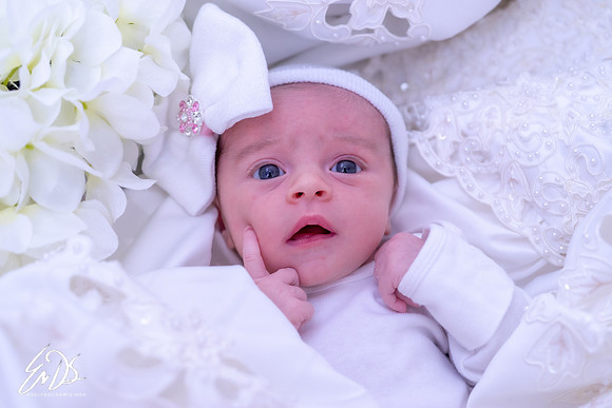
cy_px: 204
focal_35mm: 50
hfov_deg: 39.6
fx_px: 850
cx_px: 306
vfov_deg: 27.0
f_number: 3.5
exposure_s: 1/90
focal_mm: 50
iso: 1000
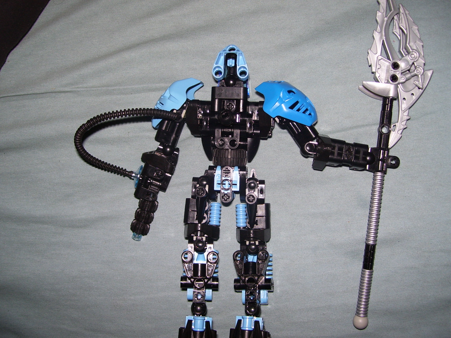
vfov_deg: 39.7
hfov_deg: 51.4
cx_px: 226
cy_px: 169
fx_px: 469
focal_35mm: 36
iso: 80
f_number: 2.7
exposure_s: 1/60
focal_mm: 6
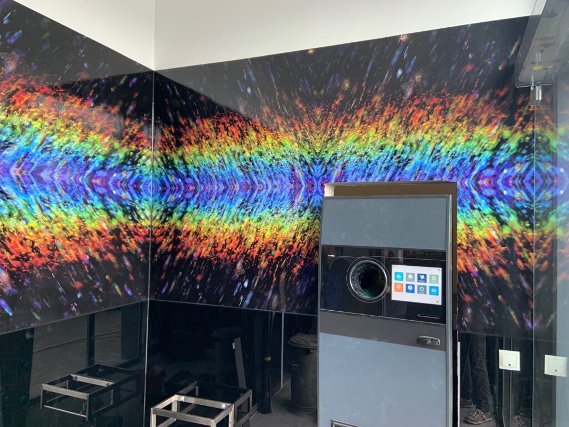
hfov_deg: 67.3
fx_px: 427
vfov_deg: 53.1
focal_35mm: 26
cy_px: 214
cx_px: 284
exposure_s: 1/88
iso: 100
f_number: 1.8
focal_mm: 4.25
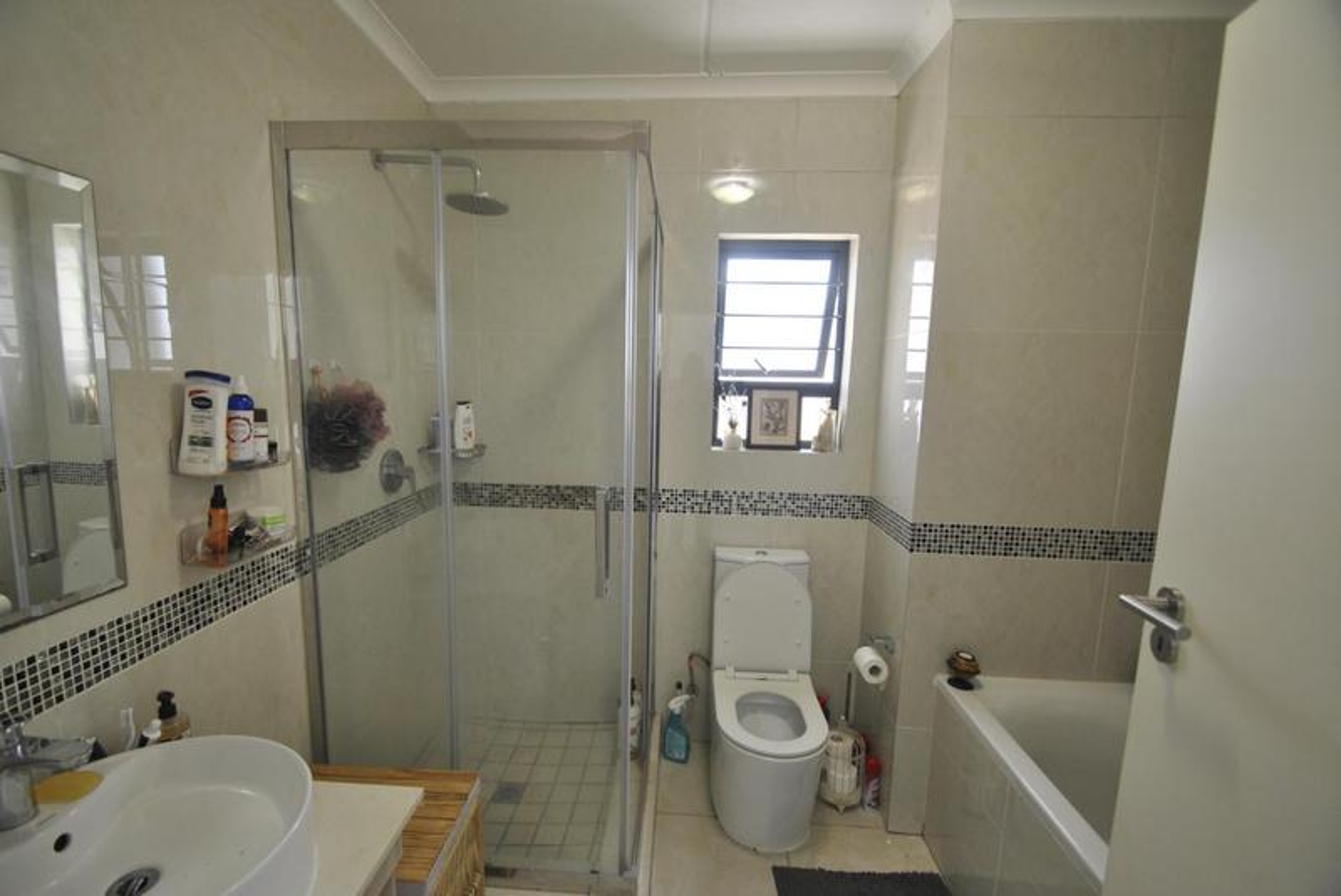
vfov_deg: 77.4
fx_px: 559
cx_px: 670
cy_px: 448
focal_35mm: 15
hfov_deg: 100.3
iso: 400
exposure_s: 1/30
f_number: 3.5
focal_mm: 10
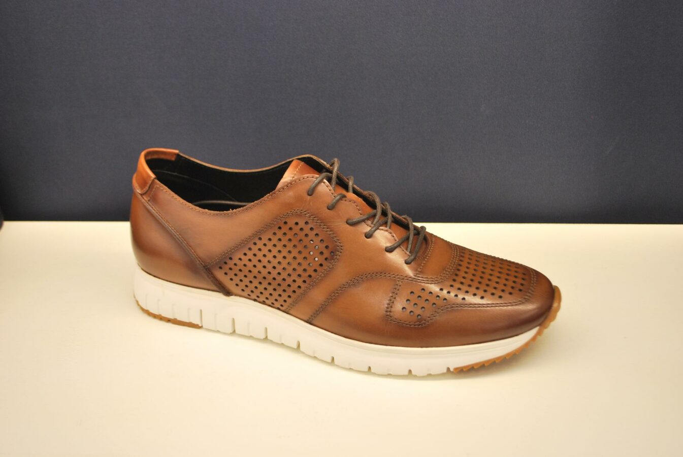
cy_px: 228
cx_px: 342
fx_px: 798
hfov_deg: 46.4
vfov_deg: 32.0
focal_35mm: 42
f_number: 4.5
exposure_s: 1/30
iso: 220
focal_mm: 28
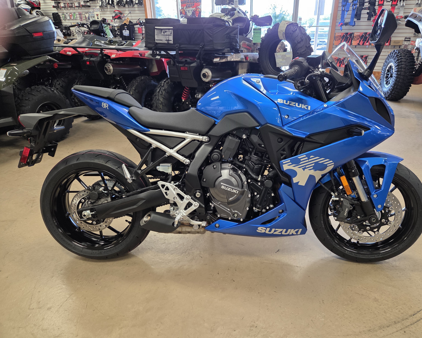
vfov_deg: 58.8
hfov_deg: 70.2
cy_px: 169
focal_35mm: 24
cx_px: 224
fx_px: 300
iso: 250
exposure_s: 1/120
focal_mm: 5.4
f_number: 1.8
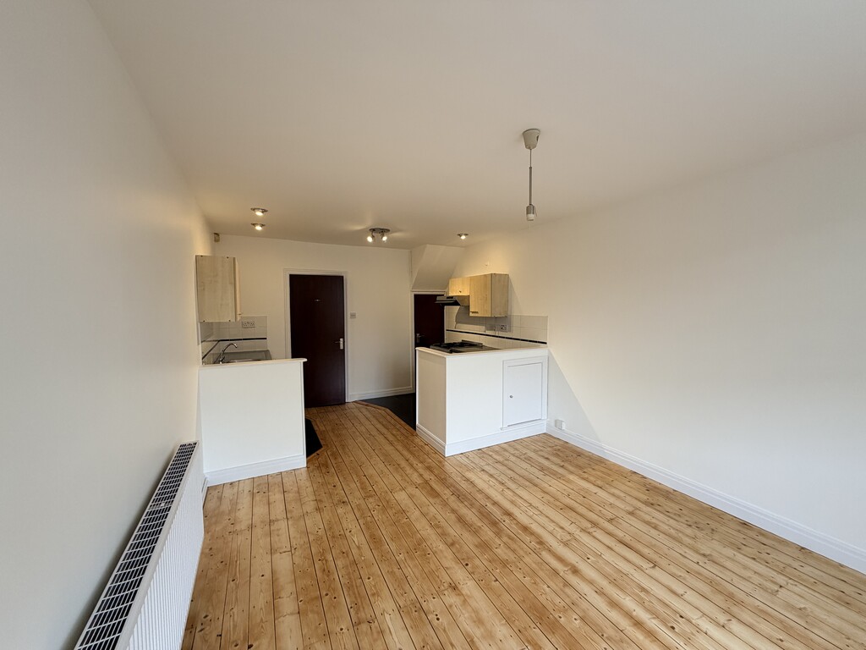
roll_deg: +0.7
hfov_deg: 102.1
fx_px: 350
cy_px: 325
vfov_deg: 85.7
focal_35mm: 14
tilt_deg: -3.1
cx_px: 433
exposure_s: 1/121
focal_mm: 2.22
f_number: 2.2
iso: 125
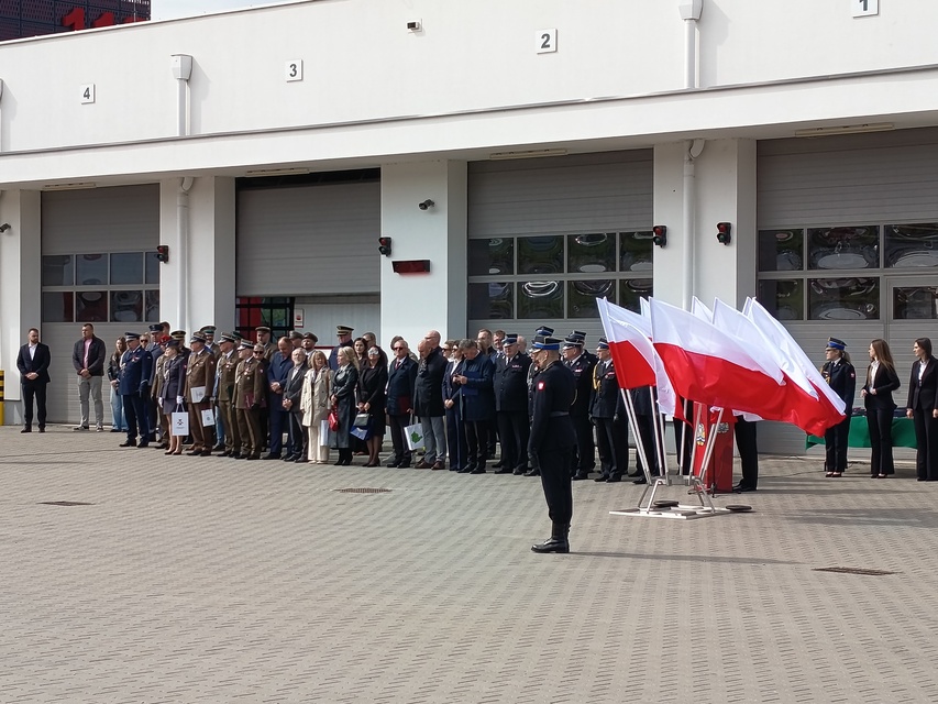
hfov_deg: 24.1
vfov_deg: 18.2
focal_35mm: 81
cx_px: 469
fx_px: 2195
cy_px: 352
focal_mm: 5.27
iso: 52
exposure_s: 1/522
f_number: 1.7
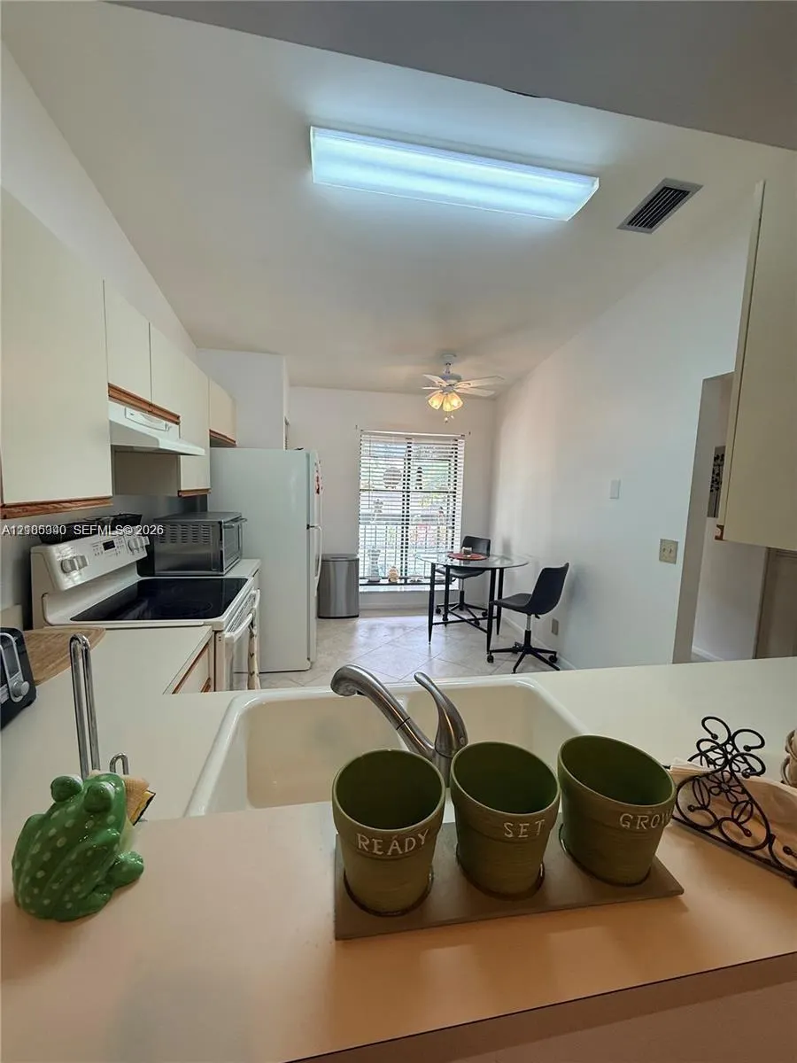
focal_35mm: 14
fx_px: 430
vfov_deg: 102.1
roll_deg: -1.4
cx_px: 398
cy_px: 532
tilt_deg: -5.5
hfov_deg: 85.7
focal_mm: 2.22
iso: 100
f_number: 2.2
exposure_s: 1/120
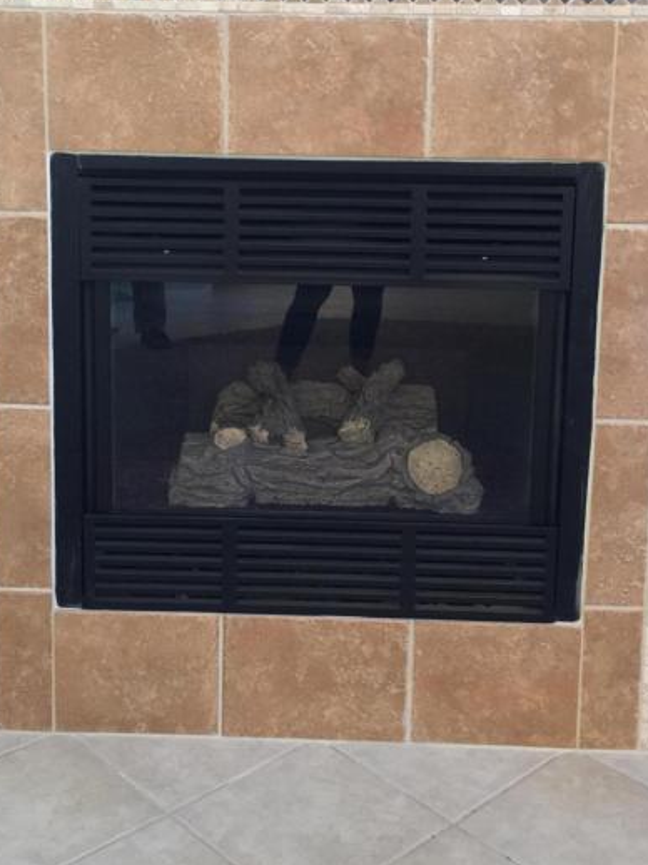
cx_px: 336
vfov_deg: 43.3
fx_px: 1074
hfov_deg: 33.6
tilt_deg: -8.3
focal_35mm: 43
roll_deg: -1.9
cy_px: 296
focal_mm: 4.15
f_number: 2.2
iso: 125
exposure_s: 1/8
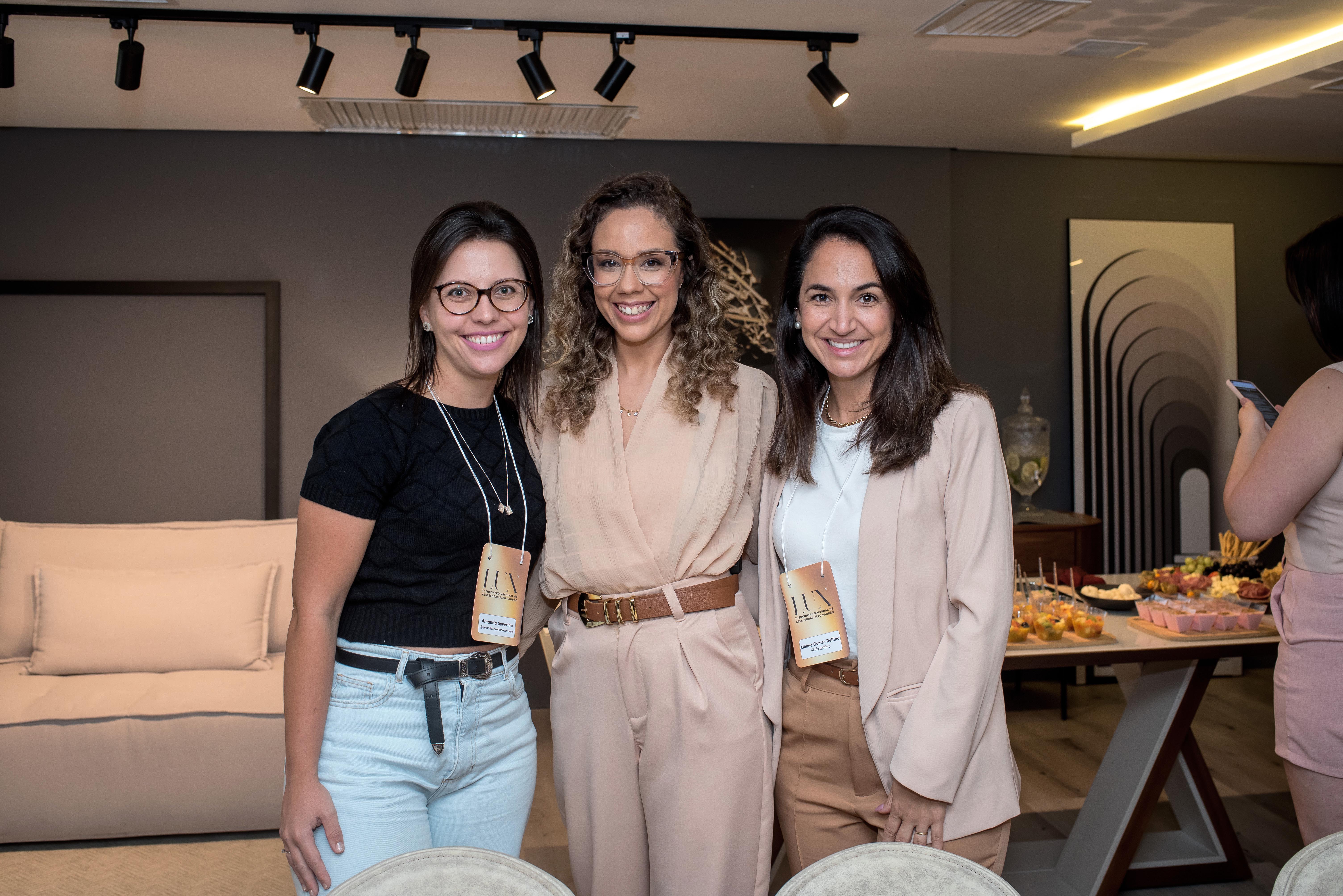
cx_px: 672
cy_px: 448
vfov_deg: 37.9
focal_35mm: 35
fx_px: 1306
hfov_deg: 54.4
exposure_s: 1/125
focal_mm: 35
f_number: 4.5
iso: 1250
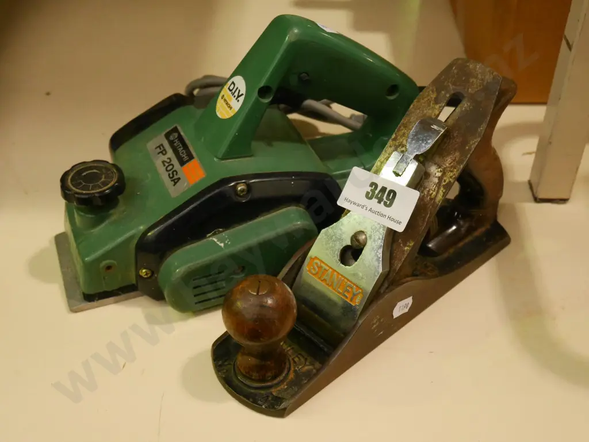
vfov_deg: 31.5
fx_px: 783
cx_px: 294
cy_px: 221
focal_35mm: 46
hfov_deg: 41.2
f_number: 4.9
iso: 3200
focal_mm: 23
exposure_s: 1/160
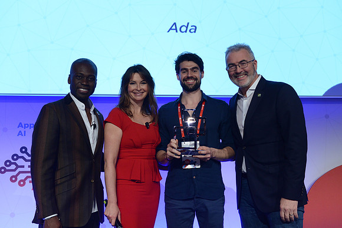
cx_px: 171
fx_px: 494
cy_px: 114
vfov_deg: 26.0
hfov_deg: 38.2
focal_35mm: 52
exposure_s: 1/125
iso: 2500
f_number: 6.3
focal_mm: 52
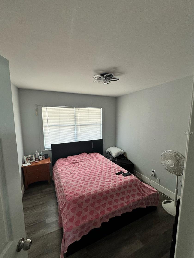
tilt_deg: -6.6
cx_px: 97
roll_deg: -0.1
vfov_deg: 98.1
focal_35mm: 15
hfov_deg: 81.7
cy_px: 133
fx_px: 112
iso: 200
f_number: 2.2
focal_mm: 2.22
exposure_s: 1/60
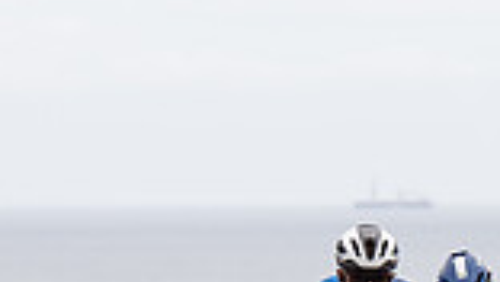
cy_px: 437
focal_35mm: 601
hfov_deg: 3.6
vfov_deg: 2.0
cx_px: 637
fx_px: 7974
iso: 320
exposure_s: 1/1000
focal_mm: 102
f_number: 3.5
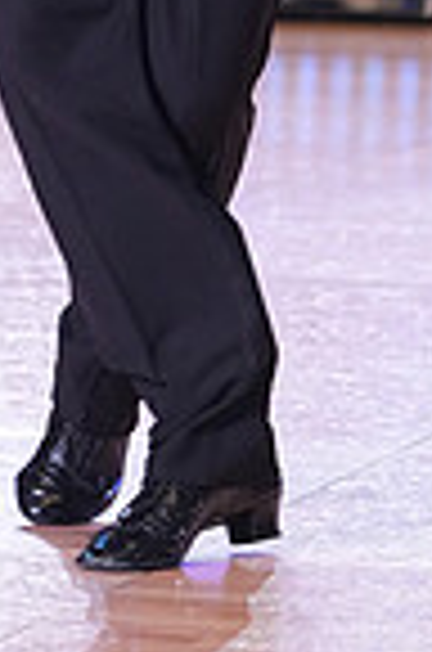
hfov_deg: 3.5
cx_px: -223
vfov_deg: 5.3
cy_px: -306
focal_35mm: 385
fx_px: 6963
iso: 2500
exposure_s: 1/250
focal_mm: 96
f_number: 4.5
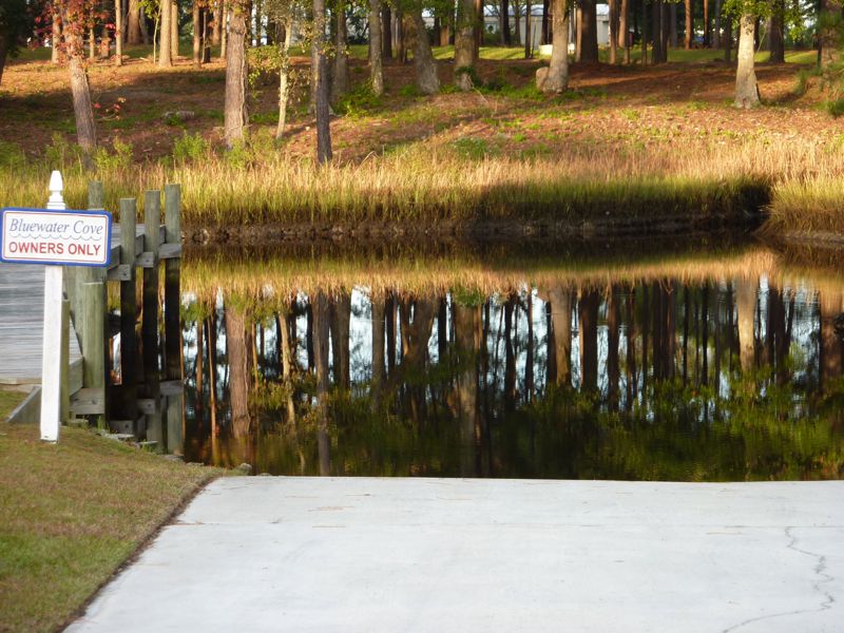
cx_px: 422
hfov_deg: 14.4
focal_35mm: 137
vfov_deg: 10.8
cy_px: 316
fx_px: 3340
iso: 80
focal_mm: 22.5
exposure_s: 1/50
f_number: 4.5
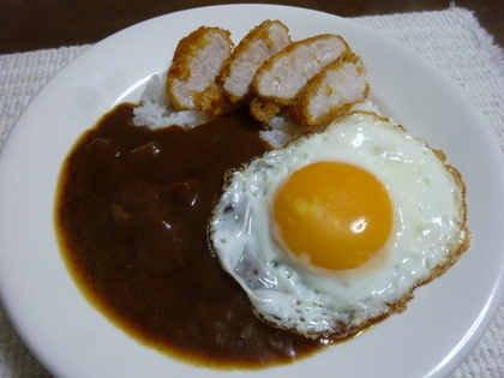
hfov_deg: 69.4
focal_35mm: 25
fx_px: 364
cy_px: 189
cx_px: 252
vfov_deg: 54.9
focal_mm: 4.5
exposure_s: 1/25
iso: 400
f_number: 3.3
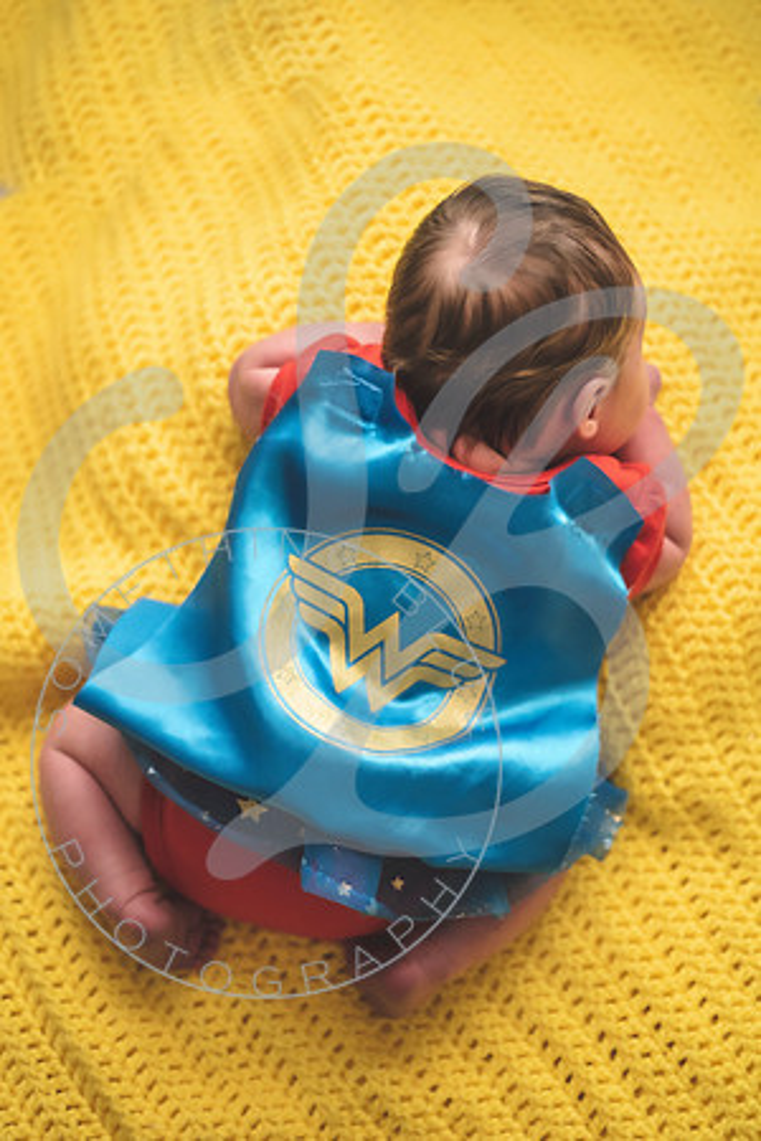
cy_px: 570
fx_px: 1585
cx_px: 380
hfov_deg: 27.0
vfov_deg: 39.6
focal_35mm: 50
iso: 1250
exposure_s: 1/125
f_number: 1.8
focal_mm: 50
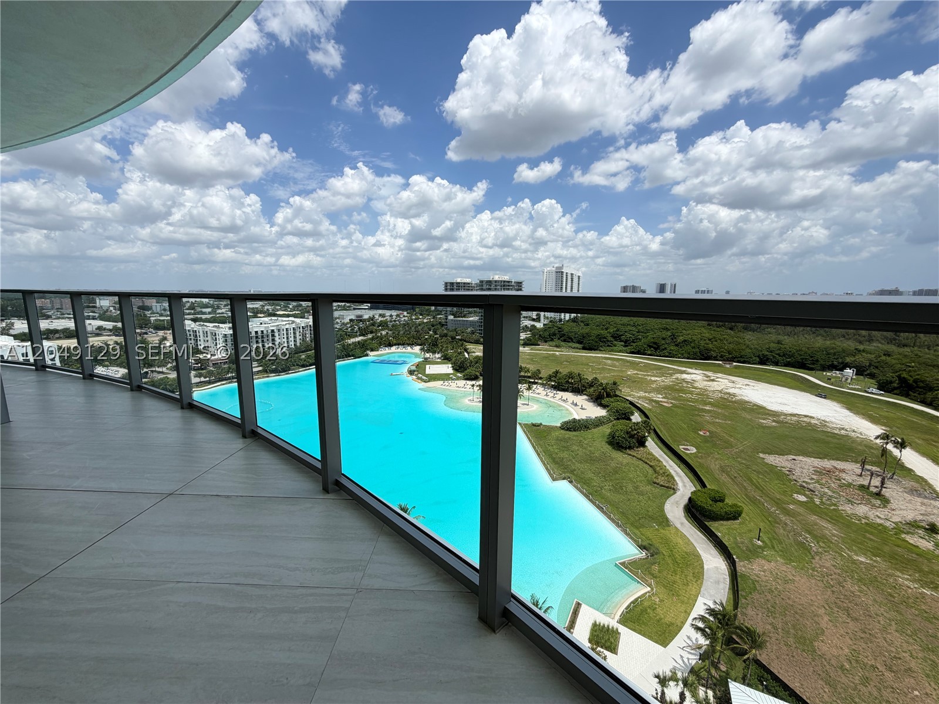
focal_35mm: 14
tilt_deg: -10.1
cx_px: 470
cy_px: 352
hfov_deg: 102.1
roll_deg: +0.3
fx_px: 380
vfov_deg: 85.7
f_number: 2.2
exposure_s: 1/1087
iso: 20
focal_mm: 2.22
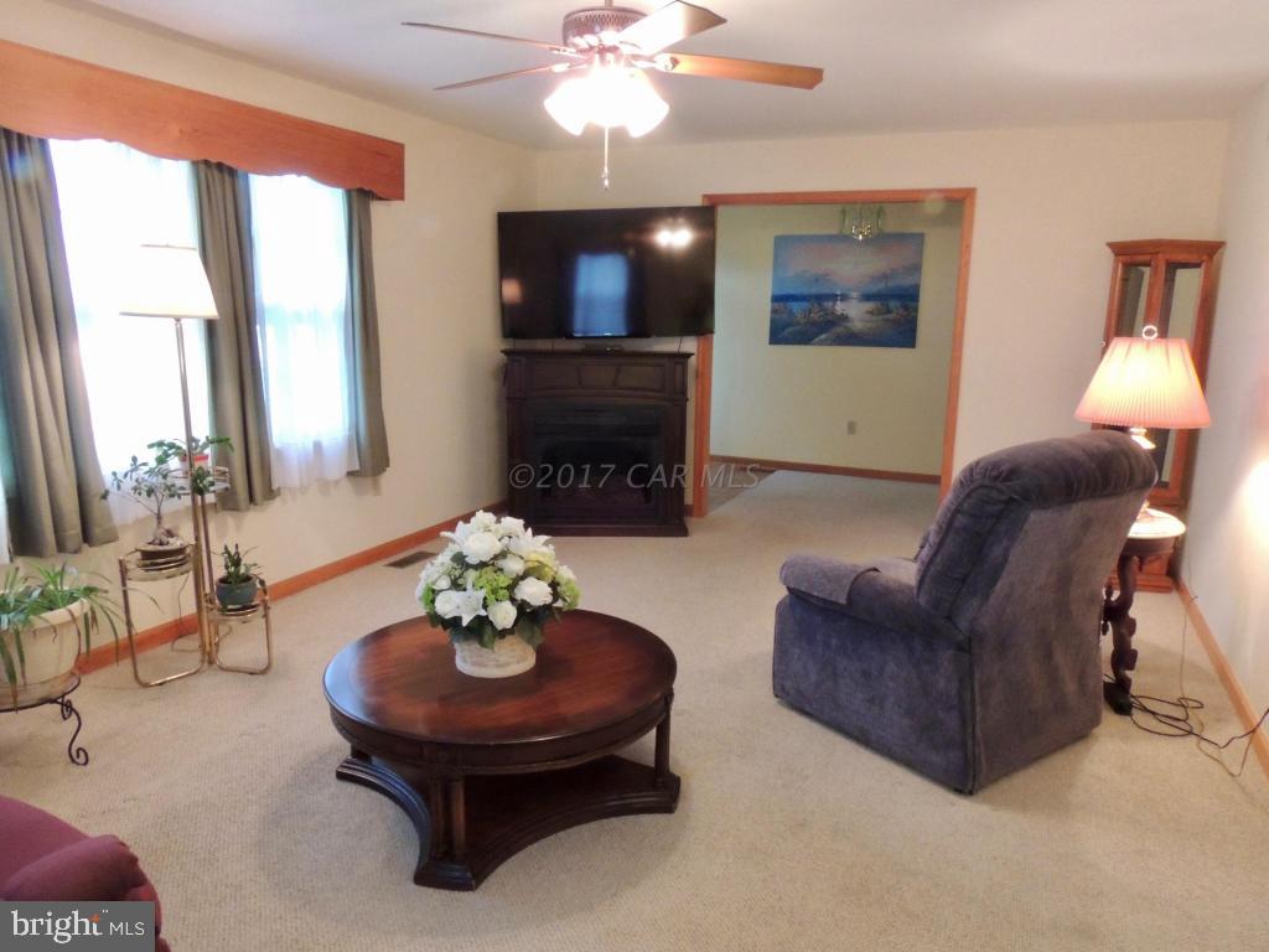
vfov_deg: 56.8
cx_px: 634
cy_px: 476
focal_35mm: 24
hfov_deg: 71.6
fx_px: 880
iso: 800
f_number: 8.3
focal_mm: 4.3
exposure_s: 1/5
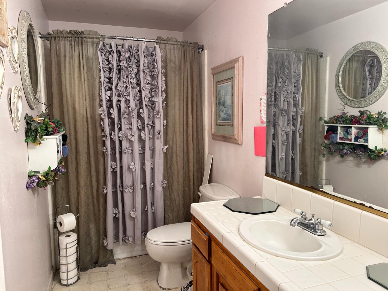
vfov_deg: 53.1
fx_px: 291
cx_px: 194
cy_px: 146
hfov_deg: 67.3
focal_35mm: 26
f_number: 1.5
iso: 125
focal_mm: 5.7
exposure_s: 1/60
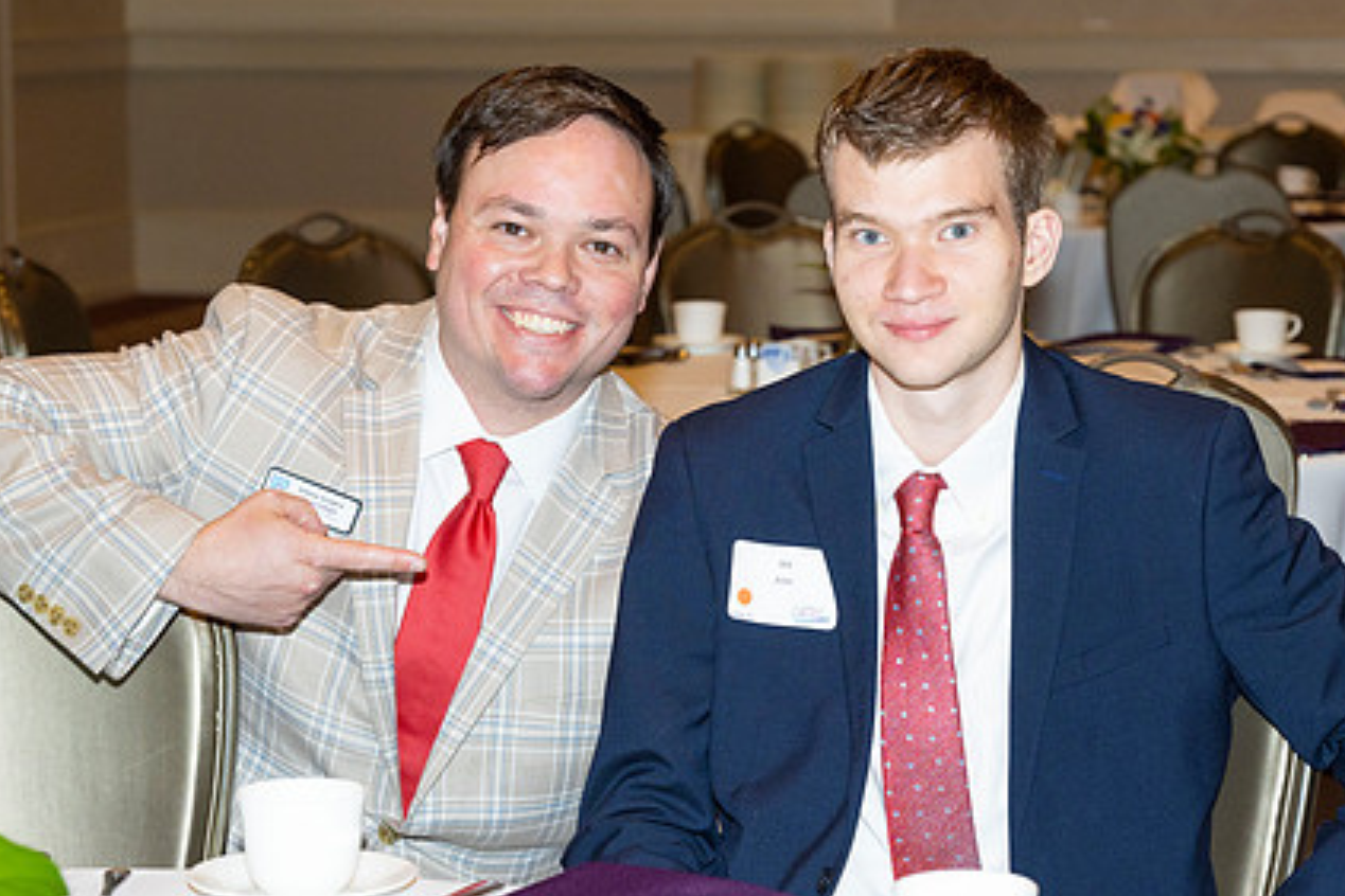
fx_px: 3586
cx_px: 712
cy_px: 500
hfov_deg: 21.2
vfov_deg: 14.2
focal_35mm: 96
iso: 1000
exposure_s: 1/100
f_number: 5.6
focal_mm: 70
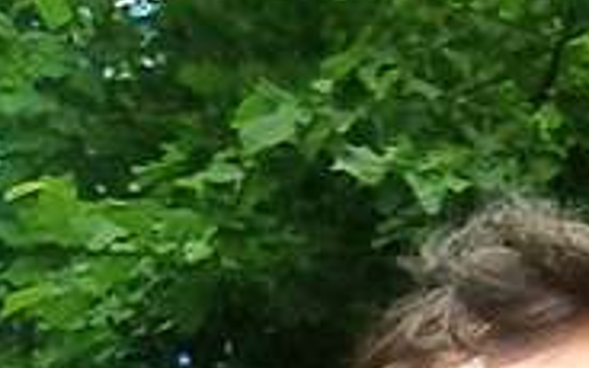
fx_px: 1557
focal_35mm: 97
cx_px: 563
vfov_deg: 12.4
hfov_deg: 20.8
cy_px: 640
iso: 125
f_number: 2.4
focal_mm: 1.85
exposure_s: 1/796
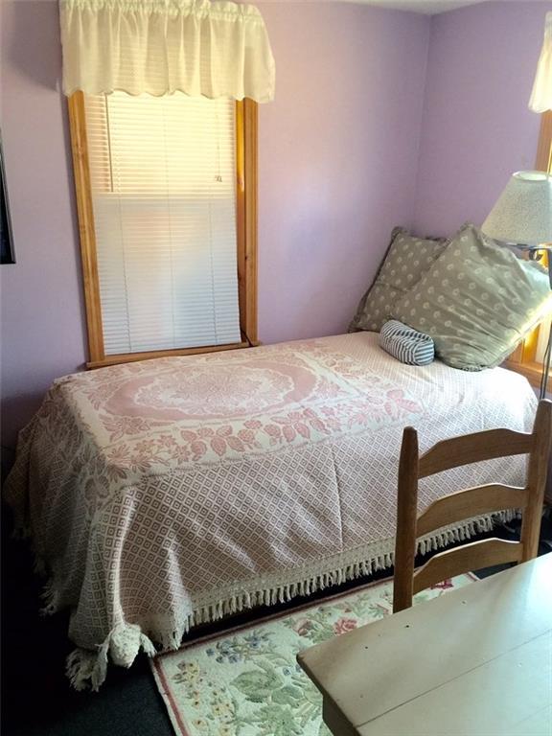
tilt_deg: -17.8
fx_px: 617
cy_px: 368
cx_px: 276
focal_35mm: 29
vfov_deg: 61.7
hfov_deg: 48.2
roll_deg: -0.4
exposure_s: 1/15
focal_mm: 4.15
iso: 100
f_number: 2.2
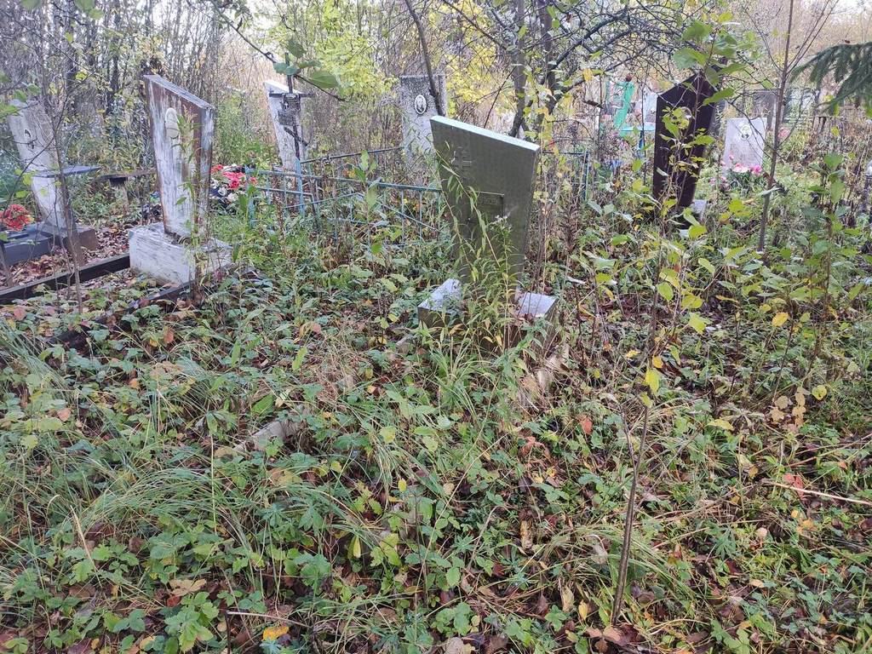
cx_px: 436
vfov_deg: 53.1
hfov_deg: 67.3
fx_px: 655
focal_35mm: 26
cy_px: 327
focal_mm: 4.77
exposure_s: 1/120
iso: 203
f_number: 1.75
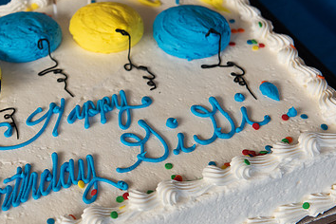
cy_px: 103
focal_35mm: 90
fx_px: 840
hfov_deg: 22.4
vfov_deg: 15.2
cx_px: 82
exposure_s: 1/800
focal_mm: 55
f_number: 4
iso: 800
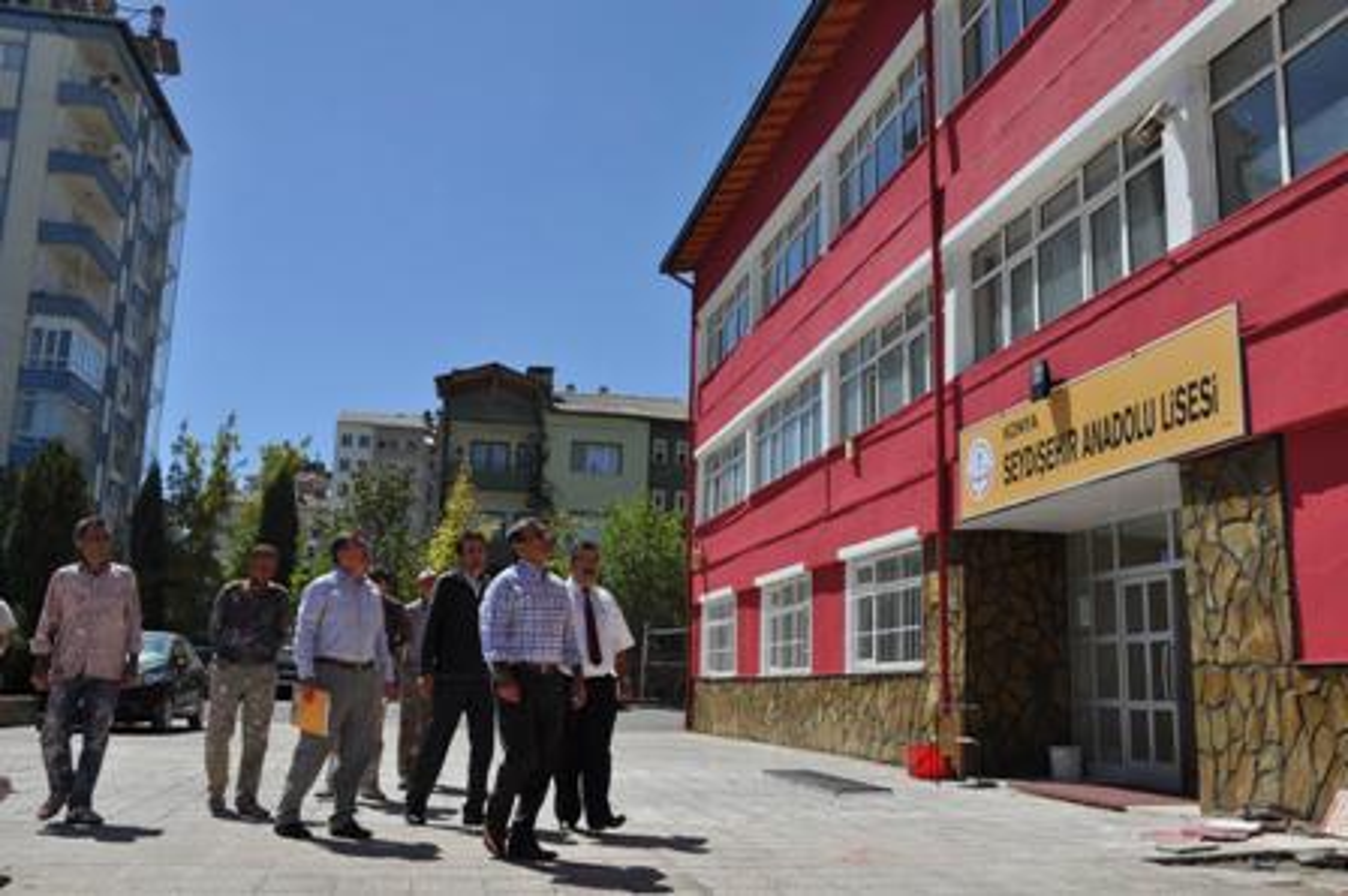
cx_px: 674
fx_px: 1235
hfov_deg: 57.3
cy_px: 448
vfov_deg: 39.9
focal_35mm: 33
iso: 200
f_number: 10
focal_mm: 22
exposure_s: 1/400
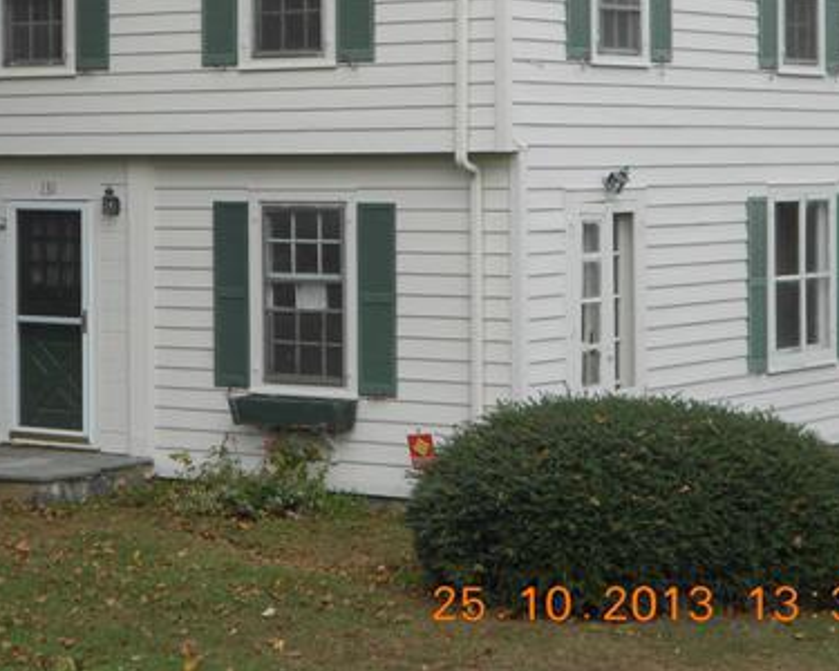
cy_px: 172
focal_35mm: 110
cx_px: 226
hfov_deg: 17.4
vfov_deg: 14.0
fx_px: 2731
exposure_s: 1/250
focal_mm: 11.6
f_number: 5.3
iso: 80
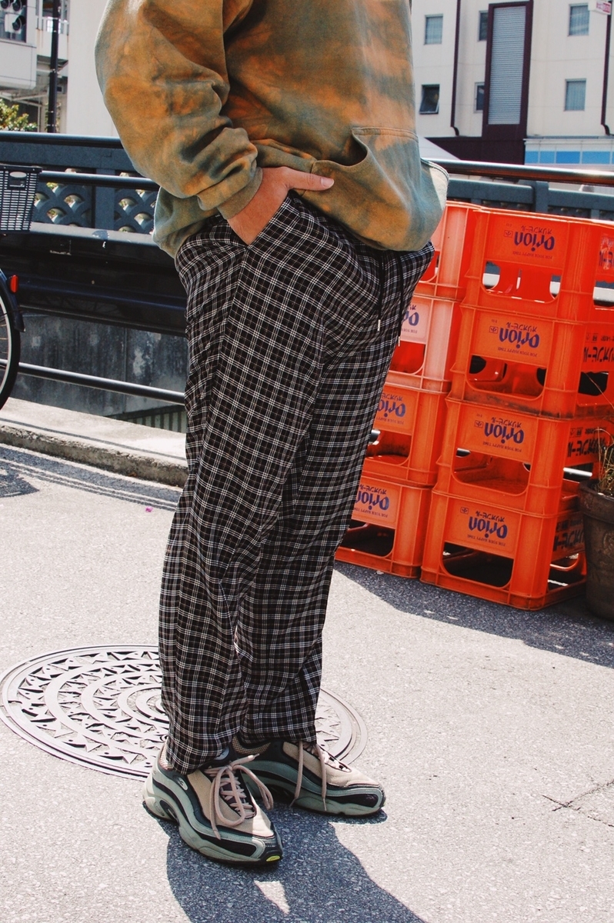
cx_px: 307
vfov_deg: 37.9
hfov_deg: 25.7
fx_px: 1345
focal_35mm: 52
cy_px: 462
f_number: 11
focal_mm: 35
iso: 800
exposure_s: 1/500
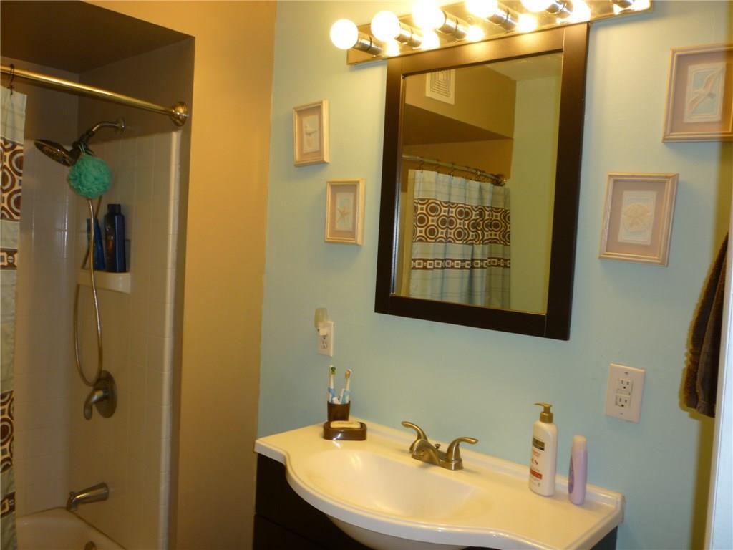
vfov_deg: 48.2
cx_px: 366
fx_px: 614
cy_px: 275
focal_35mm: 29
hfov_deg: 61.7
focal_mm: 5.2
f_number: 3.3
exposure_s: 1/30
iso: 80
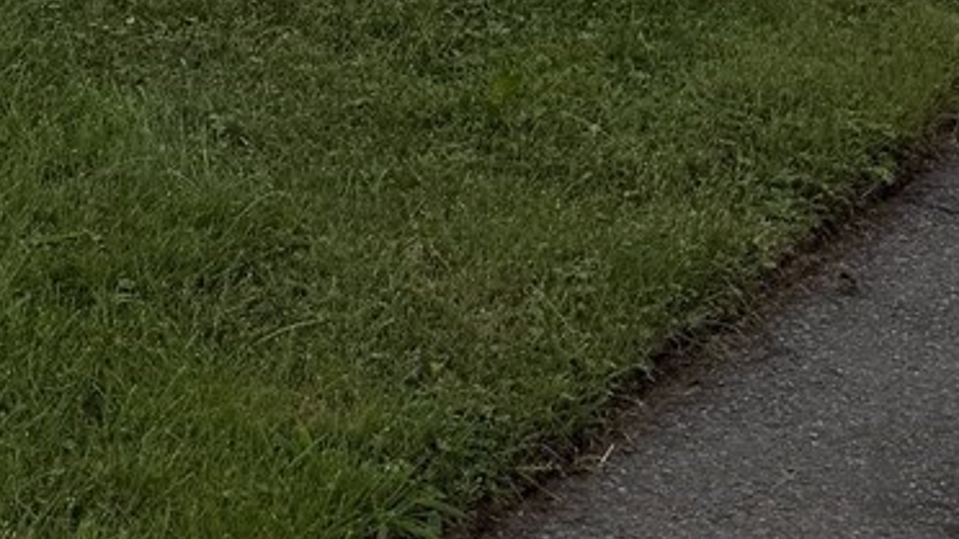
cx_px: -418
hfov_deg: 18.0
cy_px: -534
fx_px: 2746
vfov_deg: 10.3
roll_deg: -1.4
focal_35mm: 108
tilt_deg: -6.1
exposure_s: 1/3145
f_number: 1.78
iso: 80
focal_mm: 6.76
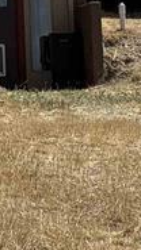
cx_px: -308
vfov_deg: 7.3
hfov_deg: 4.0
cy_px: -180
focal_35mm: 289
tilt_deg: +9.7
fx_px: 1922
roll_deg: +0.3
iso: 64
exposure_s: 1/7143
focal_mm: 6.76
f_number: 1.78
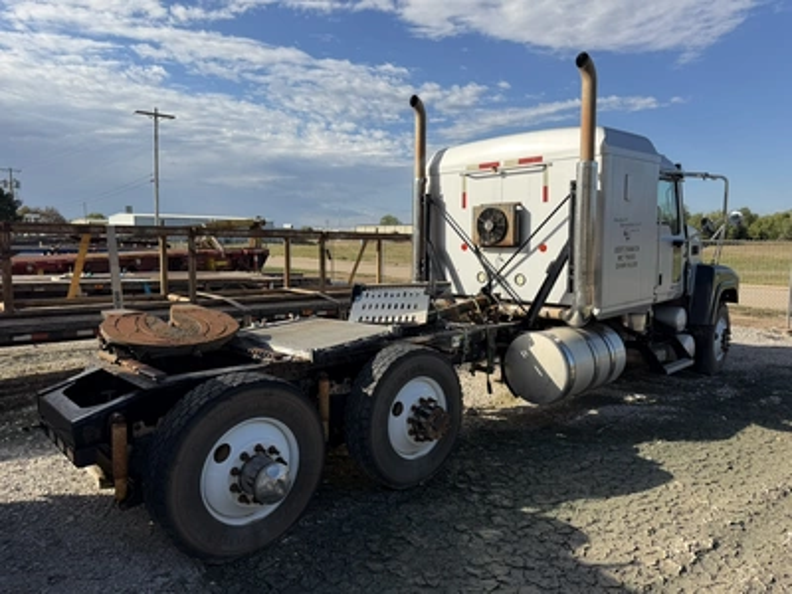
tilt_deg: -1.8
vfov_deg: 56.8
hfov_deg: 71.6
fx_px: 549
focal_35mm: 24
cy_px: 297
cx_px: 396
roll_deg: +0.6
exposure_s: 1/4673
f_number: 1.78
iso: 80
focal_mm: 6.76
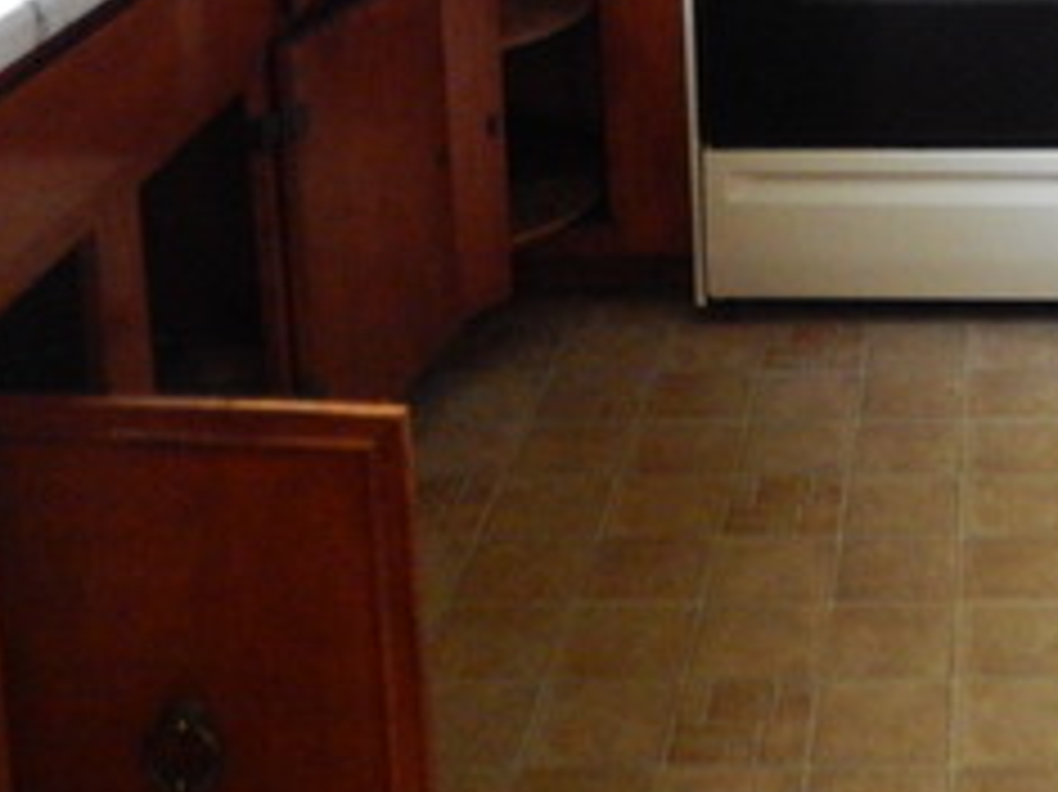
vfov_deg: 20.0
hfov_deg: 27.4
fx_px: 2077
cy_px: -216
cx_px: 981
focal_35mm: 68
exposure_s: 1/3
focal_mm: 4.5
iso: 800
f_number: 3.4
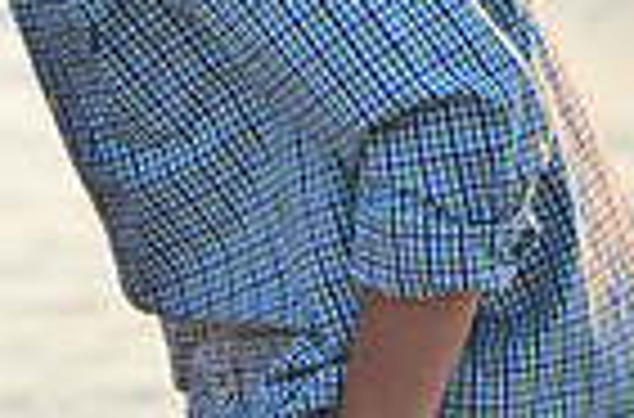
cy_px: -193
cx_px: -292
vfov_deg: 1.5
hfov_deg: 2.2
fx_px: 16236
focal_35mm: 925
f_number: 6.3
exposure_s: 1/160
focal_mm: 150
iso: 200
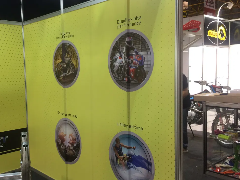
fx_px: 263
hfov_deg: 48.4
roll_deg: +0.1
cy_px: 90
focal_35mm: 38
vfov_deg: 37.7
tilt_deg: -5.6
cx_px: 85
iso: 100
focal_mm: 4.15
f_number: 2.2
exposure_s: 1/33
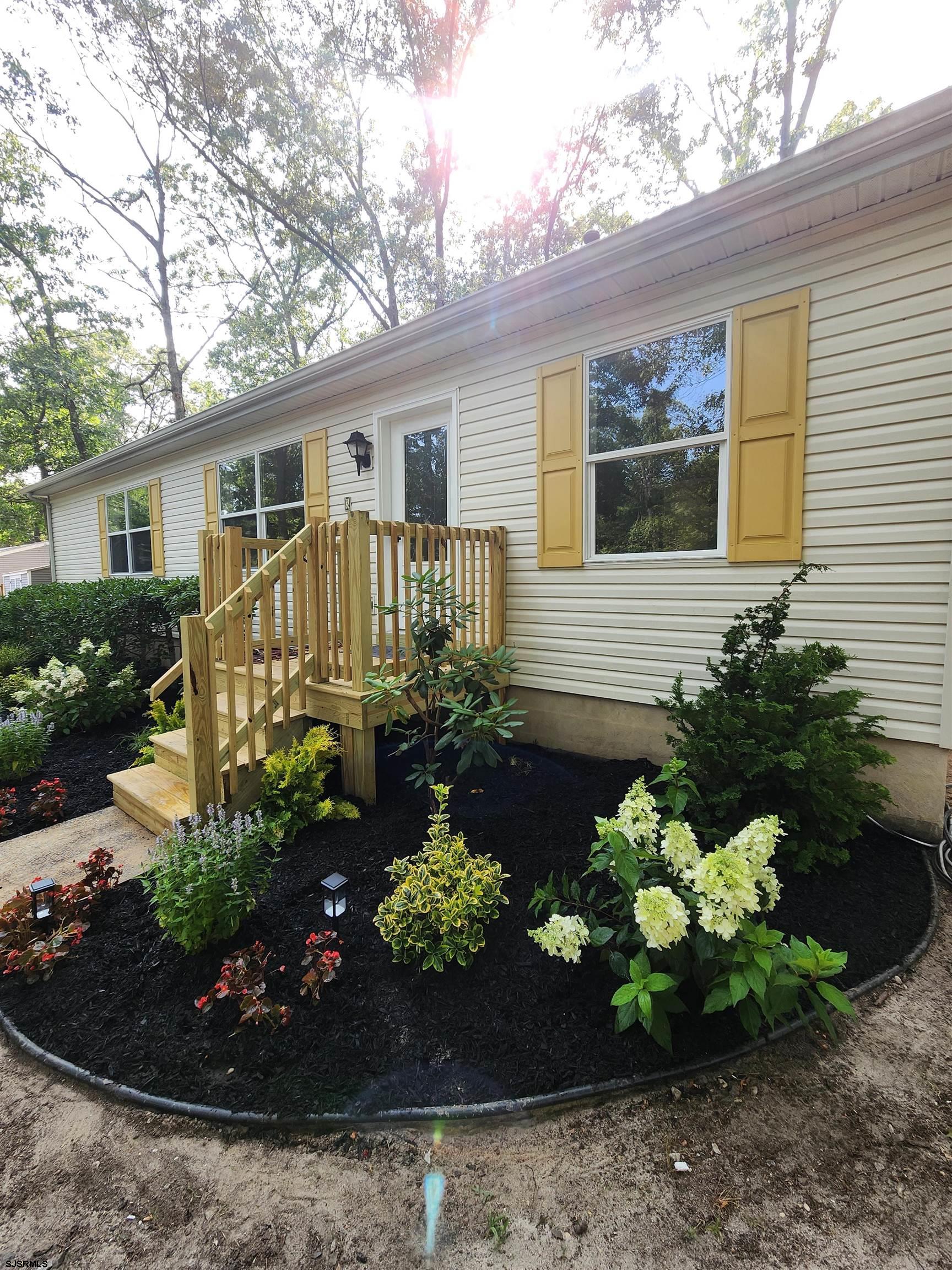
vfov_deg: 106.2
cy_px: 635
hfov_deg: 89.9
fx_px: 477
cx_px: 476
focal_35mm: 13
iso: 50
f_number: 2.2
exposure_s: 1/210
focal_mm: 2.2
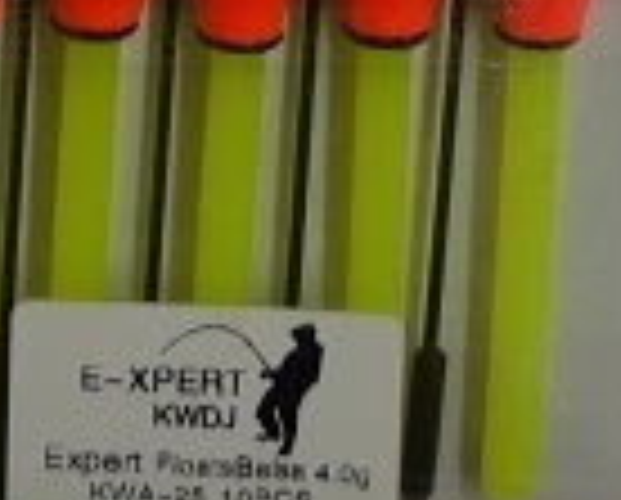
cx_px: 364
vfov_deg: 5.8
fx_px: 4512
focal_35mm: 245
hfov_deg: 7.9
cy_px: -1126
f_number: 5.6
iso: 280
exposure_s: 1/60
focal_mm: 32
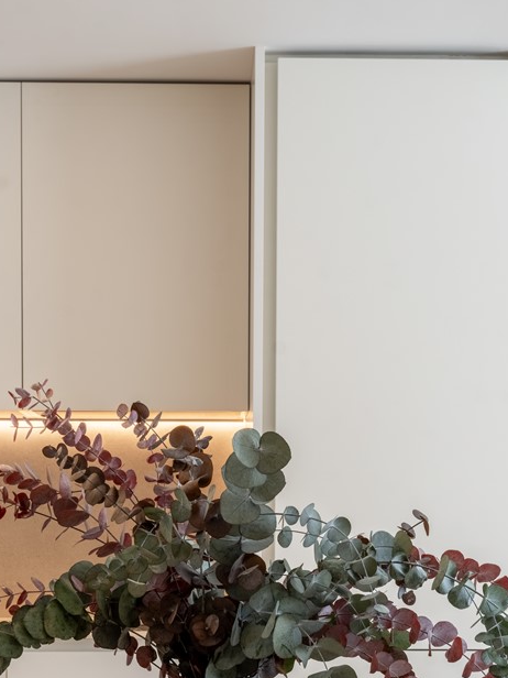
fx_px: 1331
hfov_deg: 21.6
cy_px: 564
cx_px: 220
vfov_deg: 27.8
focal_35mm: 68
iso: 500
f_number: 16
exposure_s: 1/320
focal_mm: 45.7
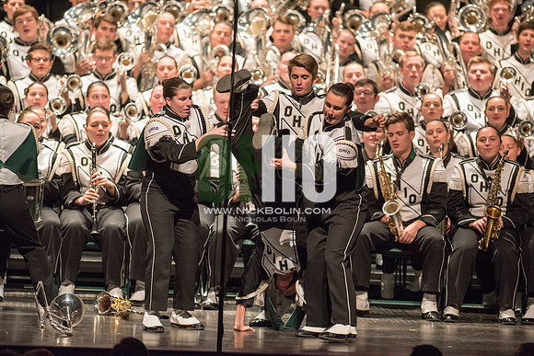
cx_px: 267
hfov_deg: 6.9
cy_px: 178
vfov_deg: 4.6
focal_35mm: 300
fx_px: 4451
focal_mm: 300
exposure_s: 1/500
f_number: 2.8
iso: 4000
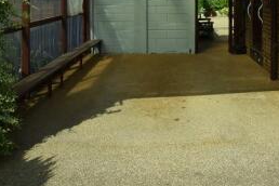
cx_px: 194
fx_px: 294
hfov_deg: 49.5
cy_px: -2
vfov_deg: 32.2
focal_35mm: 38
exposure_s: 1/1250
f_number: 7.1
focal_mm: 10
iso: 400
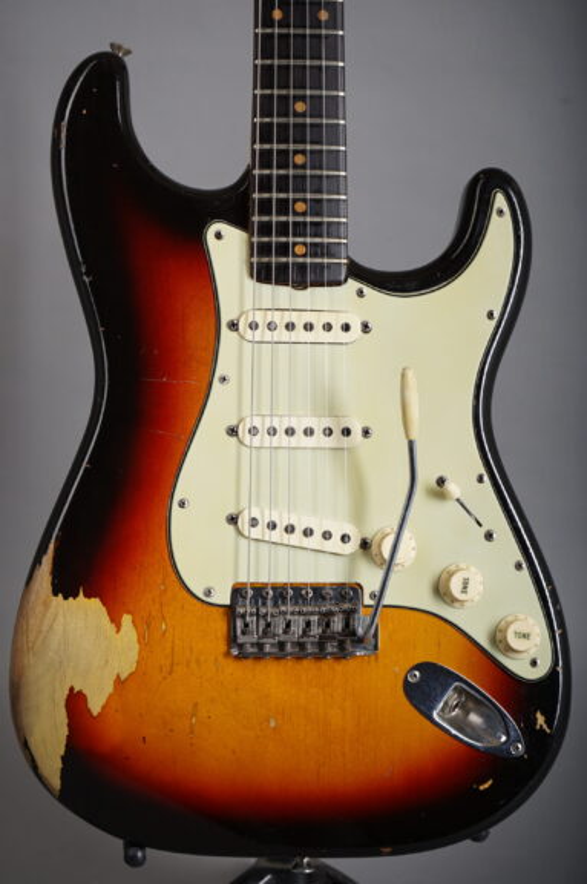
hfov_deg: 19.4
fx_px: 1715
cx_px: 294
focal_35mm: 70
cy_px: 442
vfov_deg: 28.9
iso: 160
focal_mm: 70
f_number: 8
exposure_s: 1/160
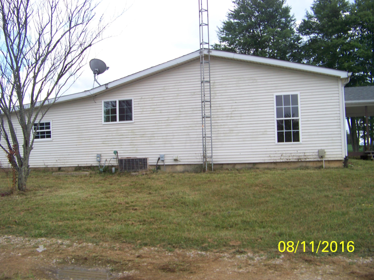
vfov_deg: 38.7
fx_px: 400
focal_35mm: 37
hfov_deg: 50.1
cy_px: 140
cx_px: 186
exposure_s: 1/400
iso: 64
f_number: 2.8
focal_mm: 5.85
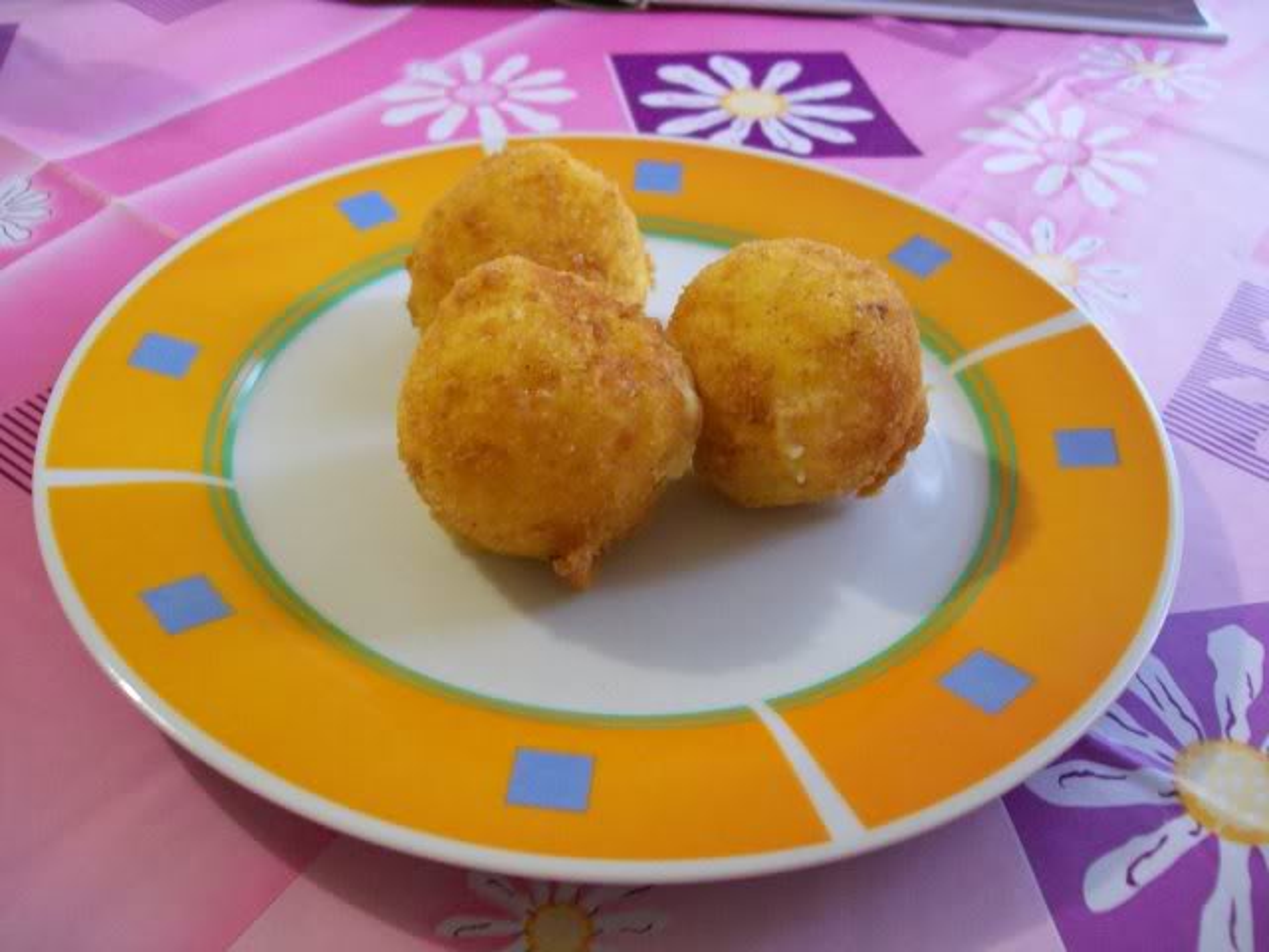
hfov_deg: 51.4
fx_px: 1320
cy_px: 476
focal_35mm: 36
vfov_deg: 39.7
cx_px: 634
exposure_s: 1/10
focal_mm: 6
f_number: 2.7
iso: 160
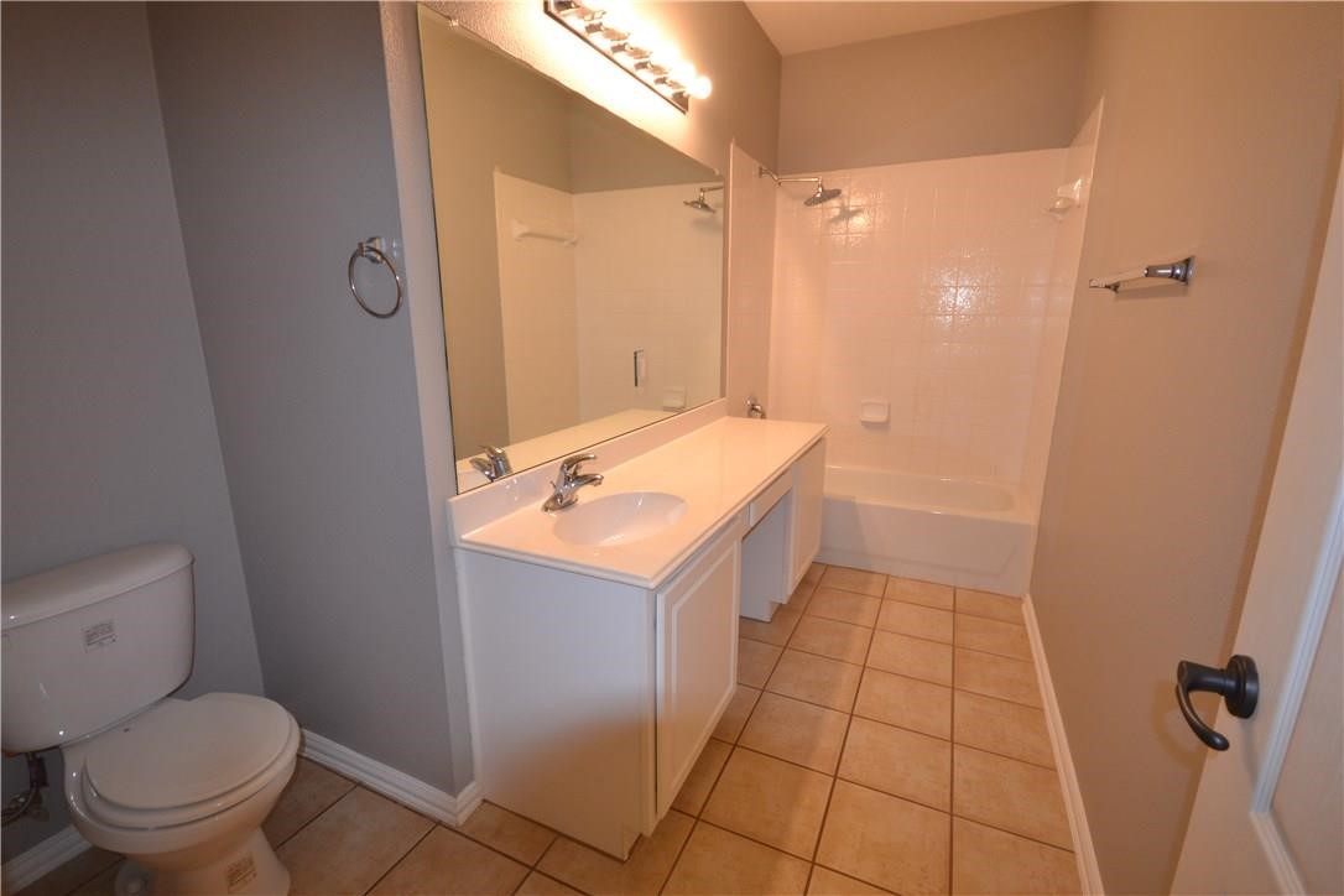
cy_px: 448
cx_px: 672
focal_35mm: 15
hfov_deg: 100.4
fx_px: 560
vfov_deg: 77.3
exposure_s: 1/60
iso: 500
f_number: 4
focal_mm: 10
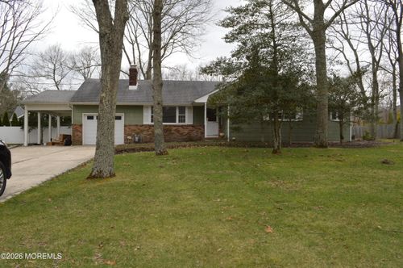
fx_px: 302
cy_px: 134
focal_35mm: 27
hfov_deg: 67.4
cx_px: 202
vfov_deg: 47.8
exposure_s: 1/200
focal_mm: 18
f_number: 7.1
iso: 100
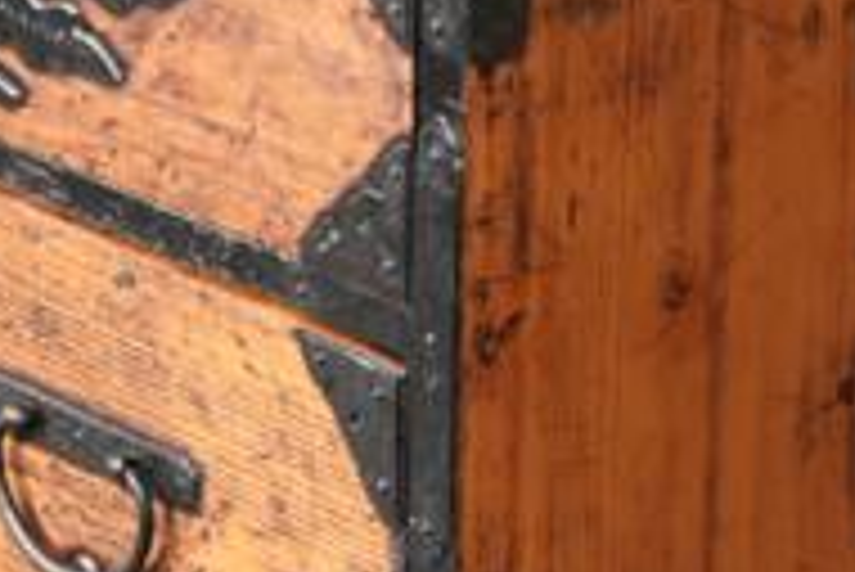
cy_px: 592
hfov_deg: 8.4
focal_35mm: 245
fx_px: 5823
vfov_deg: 5.6
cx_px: 36
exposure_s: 1/50
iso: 1250
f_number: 4
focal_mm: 43
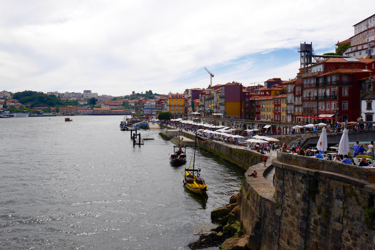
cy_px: 115
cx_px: 183
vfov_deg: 43.6
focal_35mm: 30
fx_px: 312
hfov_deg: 61.9
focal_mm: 14
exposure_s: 1/500
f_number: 9
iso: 200
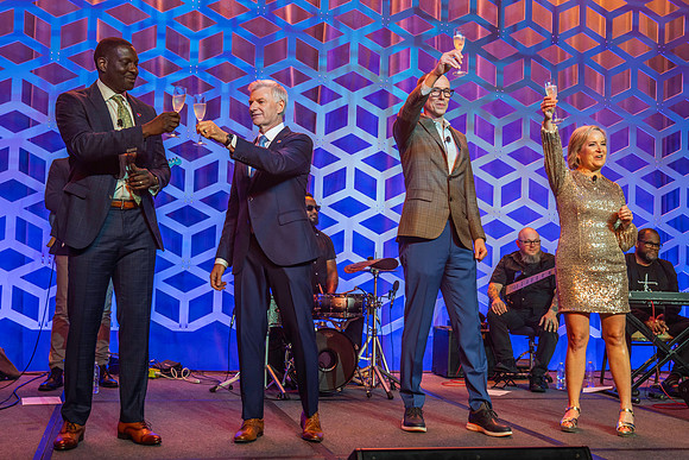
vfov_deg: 28.2
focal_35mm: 48
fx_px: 916
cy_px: 231
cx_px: 360
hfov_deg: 41.2
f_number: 4.5
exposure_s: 1/200
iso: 1000
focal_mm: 40
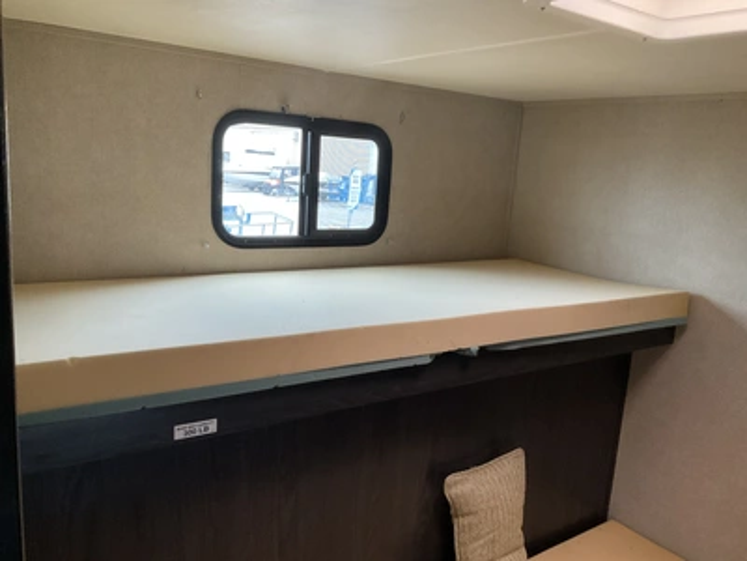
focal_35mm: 29
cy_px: 280
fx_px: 626
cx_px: 374
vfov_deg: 48.2
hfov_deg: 61.7
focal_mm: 3
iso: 250
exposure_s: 1/60
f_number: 1.8
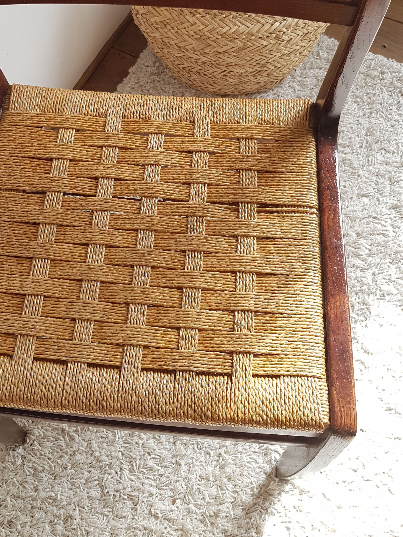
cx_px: 152
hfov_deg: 37.5
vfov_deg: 48.1
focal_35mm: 38
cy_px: 178
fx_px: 590
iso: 50
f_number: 1.7
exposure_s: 1/100
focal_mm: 4.2
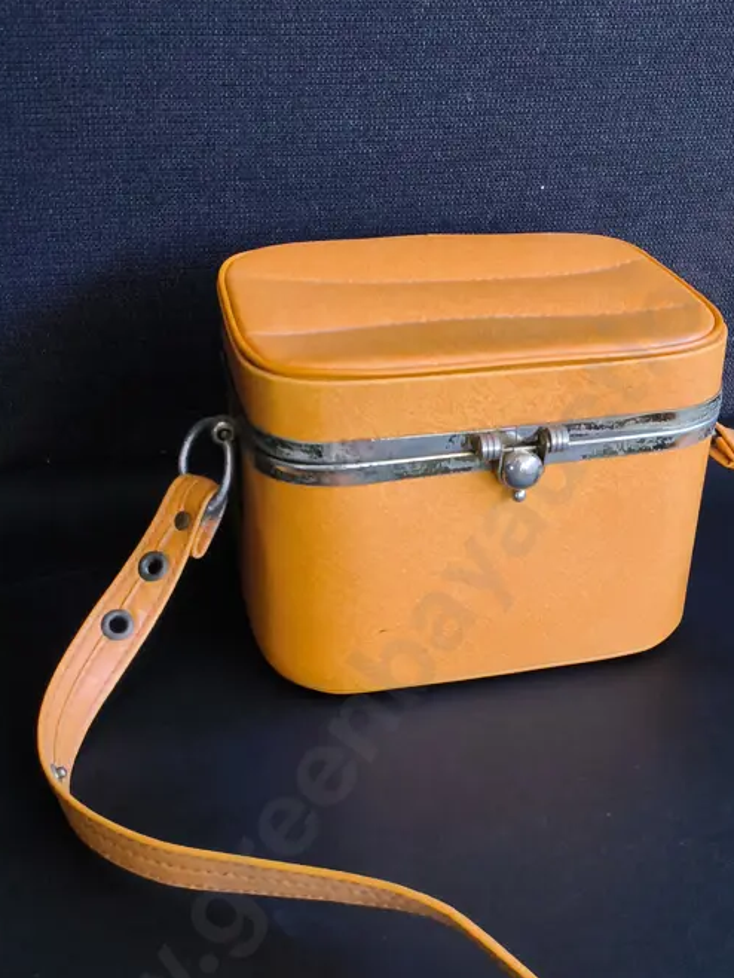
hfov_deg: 34.1
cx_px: 484
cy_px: 562
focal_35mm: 42
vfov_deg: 44.6
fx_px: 1187
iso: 320
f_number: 2
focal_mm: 2.87
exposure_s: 1/120
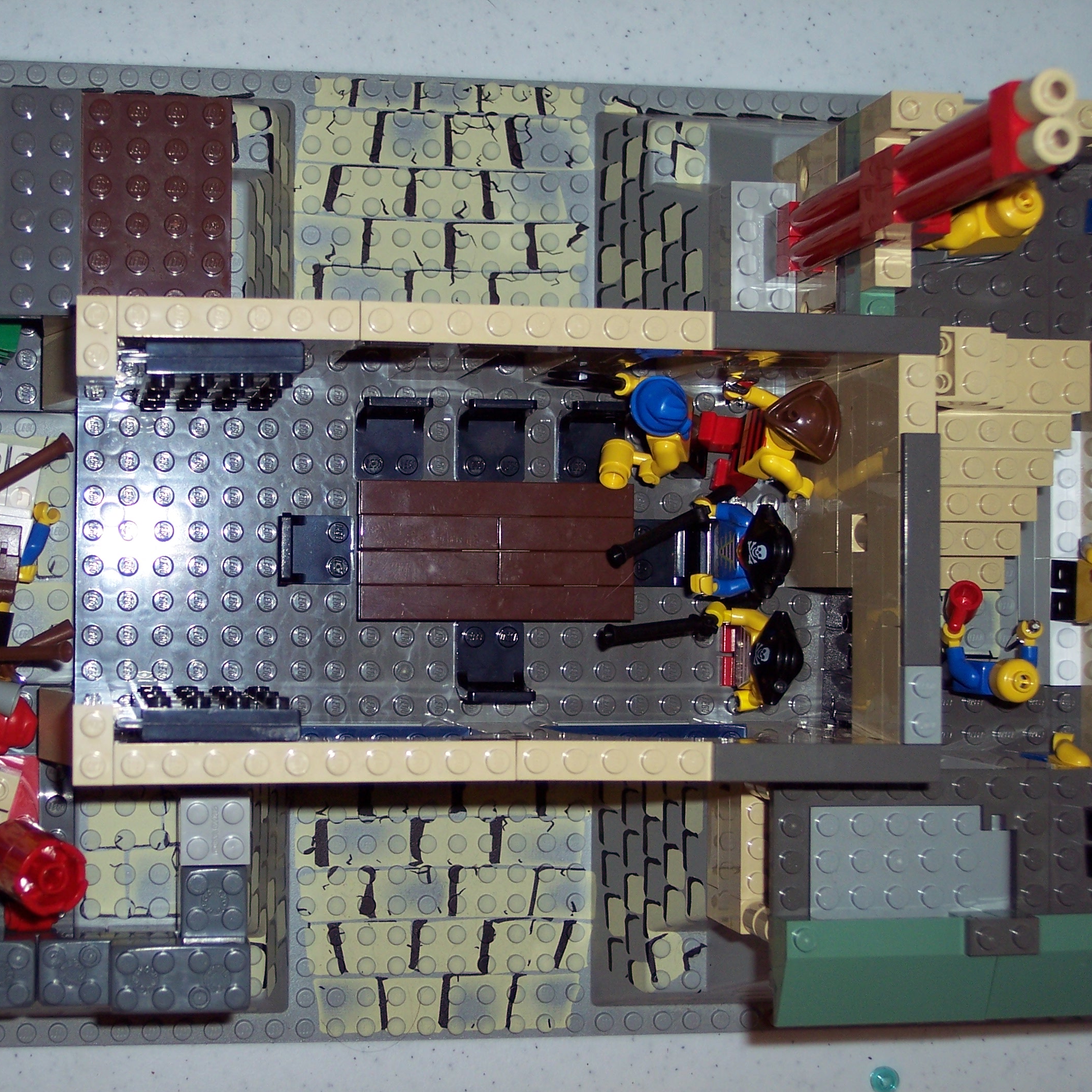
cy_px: 549
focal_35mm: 62
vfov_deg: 27.7
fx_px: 2213
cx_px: 409
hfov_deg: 27.6
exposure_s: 1/60
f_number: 3.4
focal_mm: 10.7
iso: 100
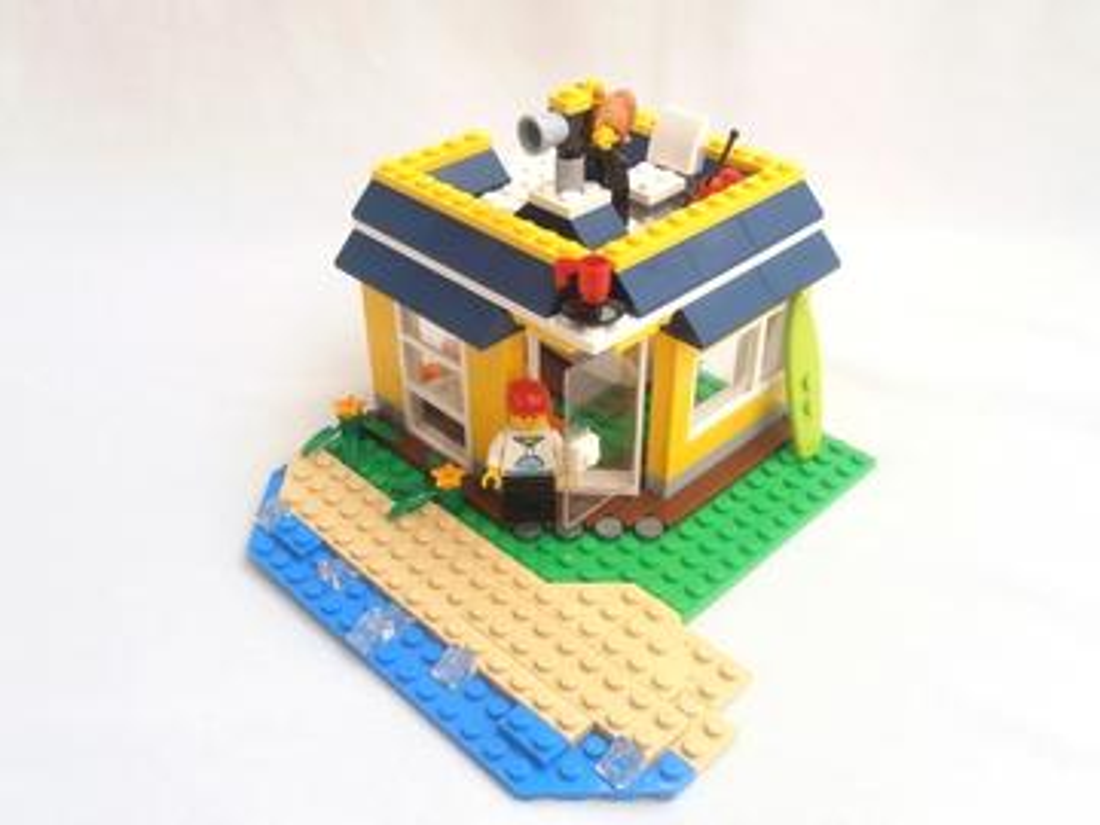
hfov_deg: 50.1
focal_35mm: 37
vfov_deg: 38.7
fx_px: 1176
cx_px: 550
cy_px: 412
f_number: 3.9
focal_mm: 6.61
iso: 80
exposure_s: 1/200
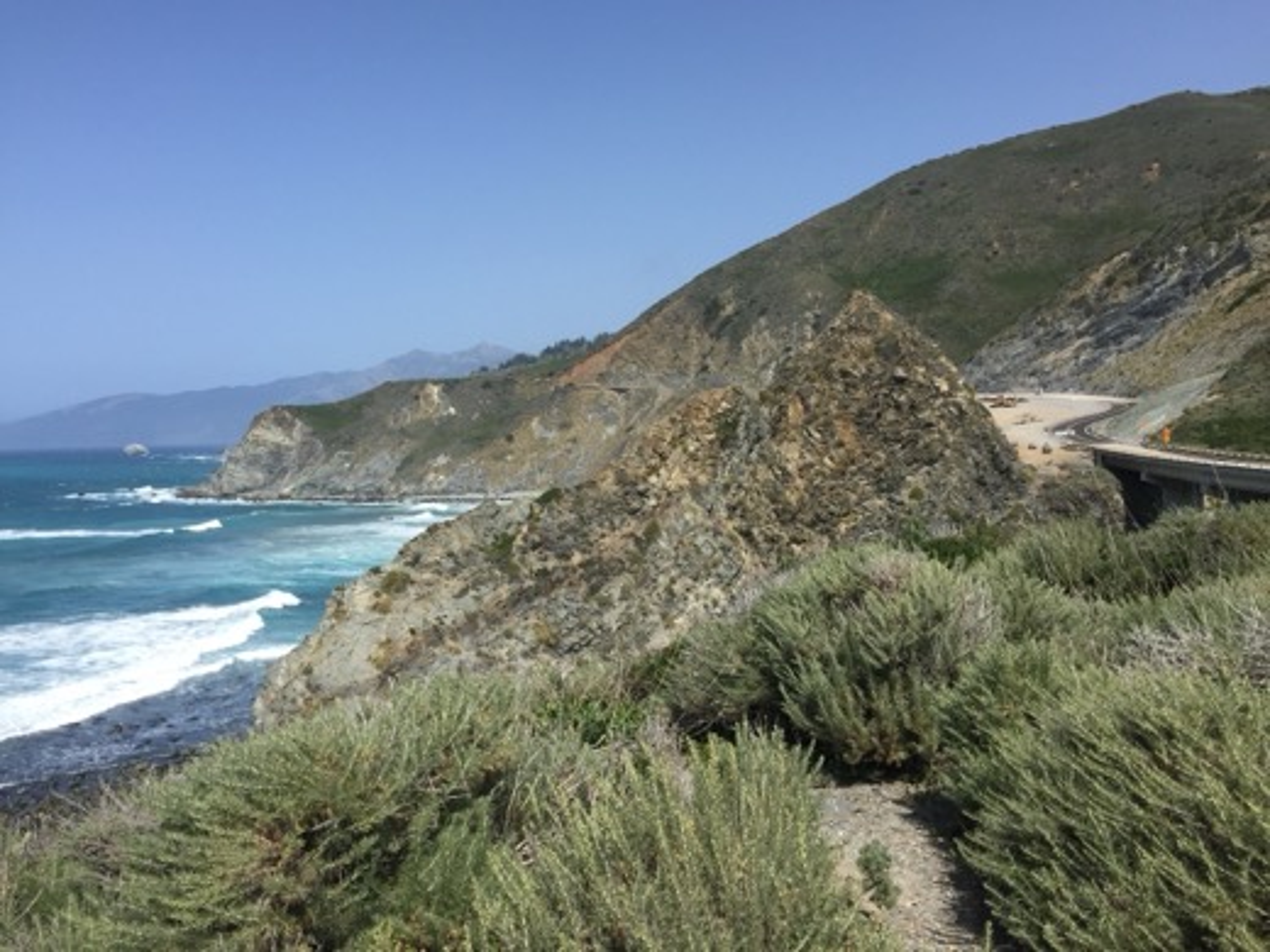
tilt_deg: -2.8
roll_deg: +1.4
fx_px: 1064
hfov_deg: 61.7
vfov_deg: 48.2
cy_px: 476
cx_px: 635
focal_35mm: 29
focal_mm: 4.15
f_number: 2.2
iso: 32
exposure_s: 1/1980
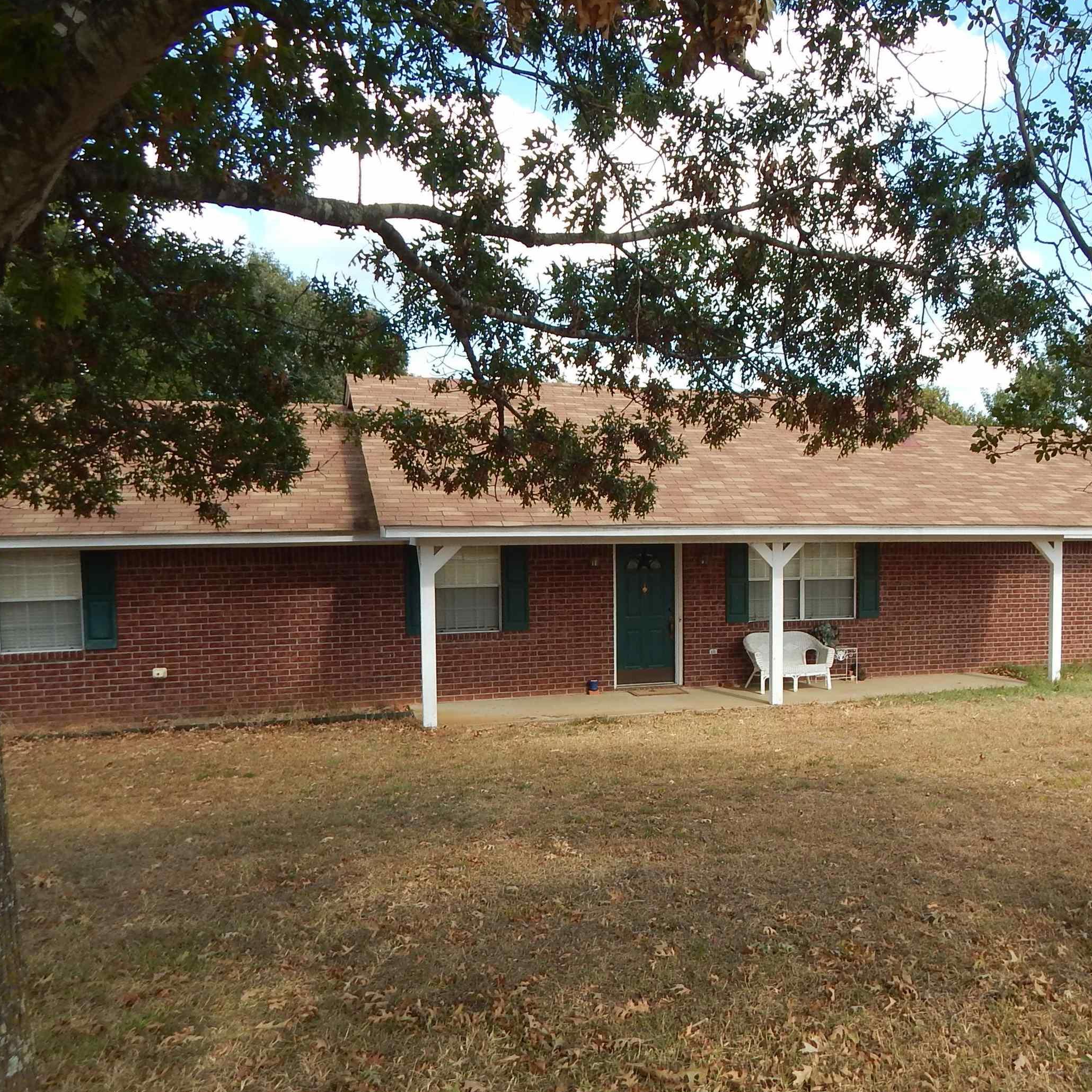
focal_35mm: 29
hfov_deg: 55.0
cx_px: 683
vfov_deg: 55.5
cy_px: 599
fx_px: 1035
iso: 125
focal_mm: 4
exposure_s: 1/500
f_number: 3
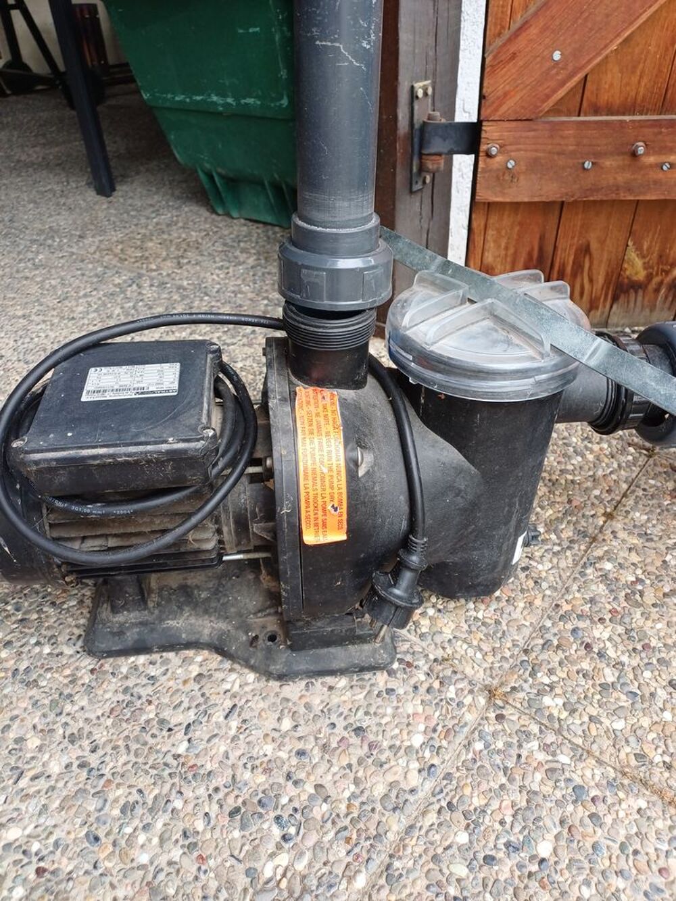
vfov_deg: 69.4
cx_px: 338
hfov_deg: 54.9
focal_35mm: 25
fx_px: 651
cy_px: 450
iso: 64
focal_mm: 4.65
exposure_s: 1/50
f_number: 1.8
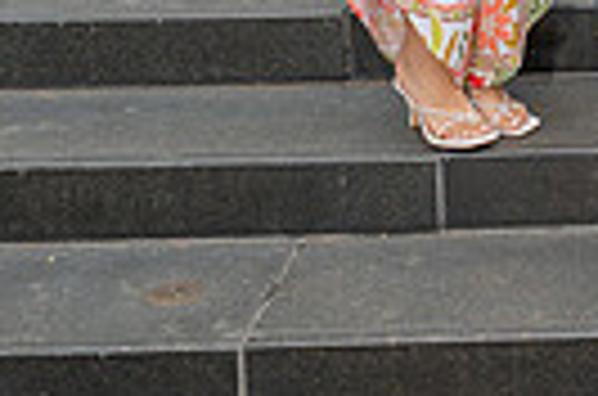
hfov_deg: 18.2
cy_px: -367
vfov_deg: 11.8
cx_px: 782
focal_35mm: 105
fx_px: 1740
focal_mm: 24
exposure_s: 1/200
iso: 200
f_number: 5.6
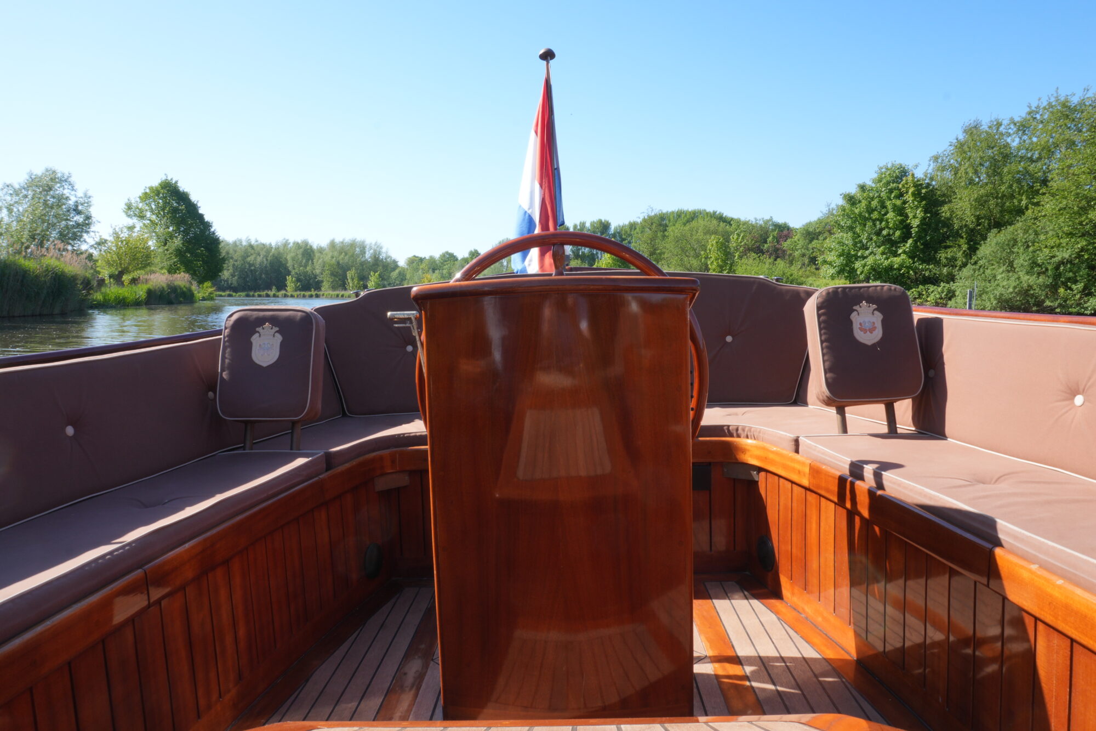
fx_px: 731
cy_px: 366
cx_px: 548
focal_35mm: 24
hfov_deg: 73.7
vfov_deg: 53.1
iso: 200
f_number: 22
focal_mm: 16
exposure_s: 1/30
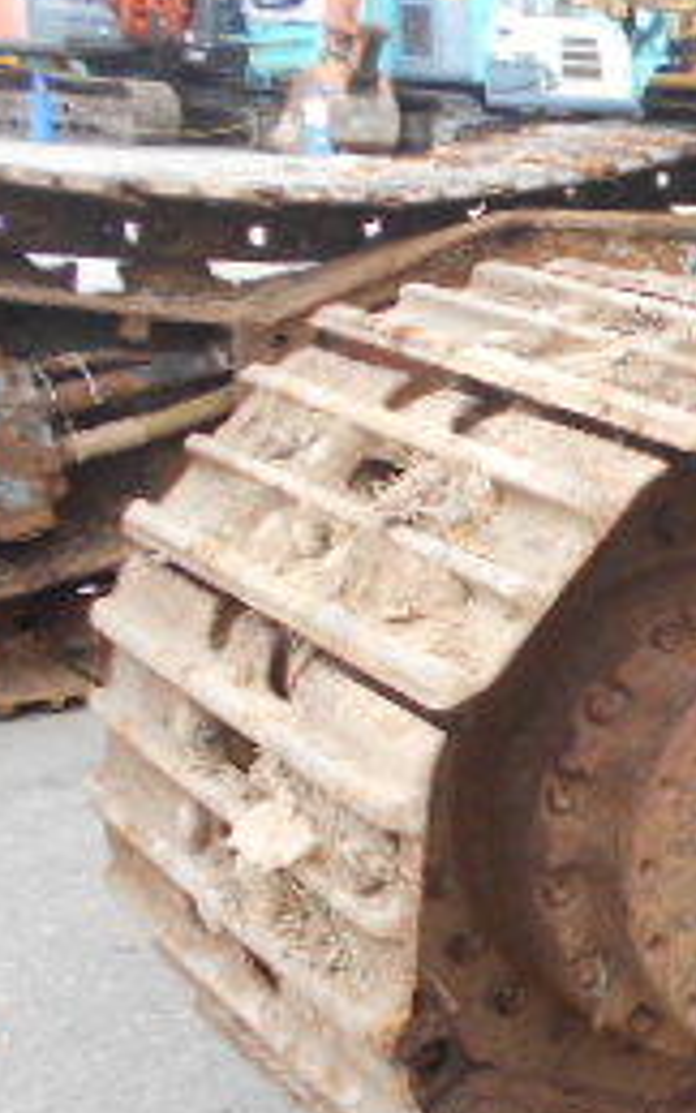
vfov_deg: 29.9
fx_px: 2063
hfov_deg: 16.2
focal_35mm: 68
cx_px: 1250
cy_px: 756
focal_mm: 4.6
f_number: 3.2
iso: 80
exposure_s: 1/125
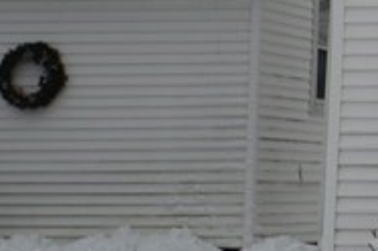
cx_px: 1029
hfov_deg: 9.5
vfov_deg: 7.4
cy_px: -131
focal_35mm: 181
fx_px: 1897
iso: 200
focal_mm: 22
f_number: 11
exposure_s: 1/500
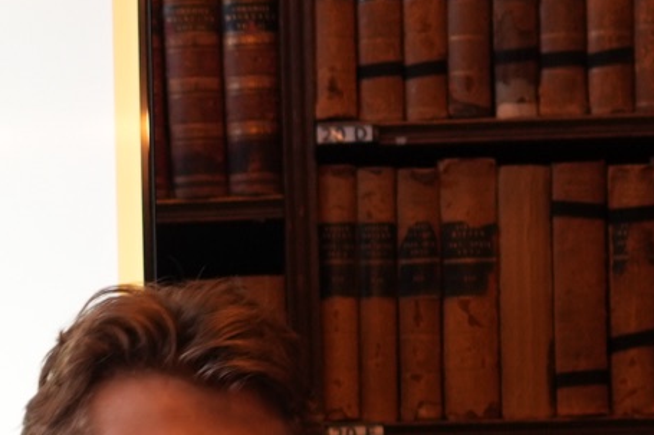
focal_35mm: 363
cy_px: 775
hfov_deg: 5.7
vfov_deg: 3.8
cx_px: -55
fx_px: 6592
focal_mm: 50
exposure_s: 1/50
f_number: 2.8
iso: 250
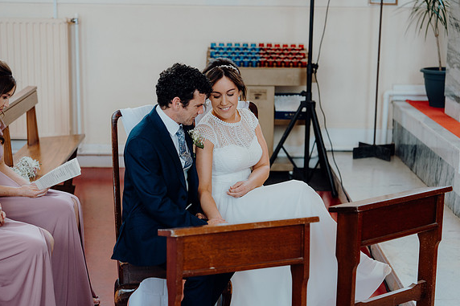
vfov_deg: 19.2
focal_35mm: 71
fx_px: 907
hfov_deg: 28.5
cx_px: 230
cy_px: 155
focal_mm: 70
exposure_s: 1/200
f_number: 2.8
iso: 640
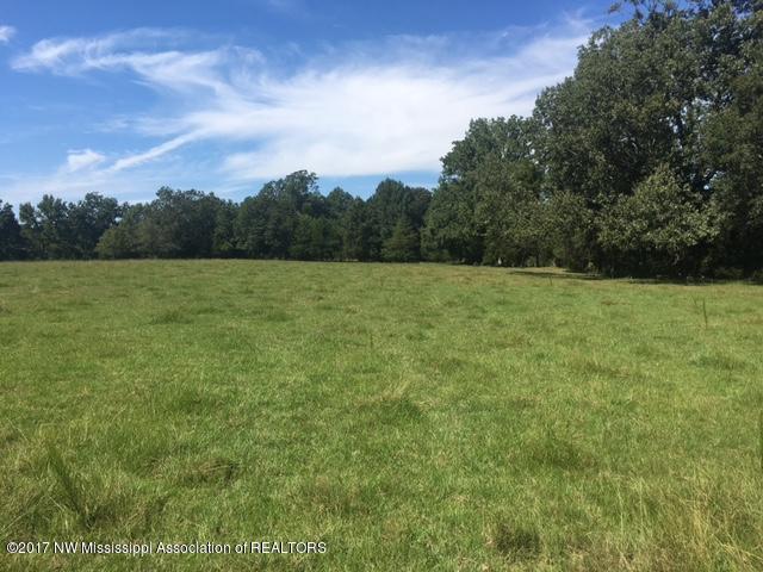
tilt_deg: -3.2
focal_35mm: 29
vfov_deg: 48.2
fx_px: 639
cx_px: 382
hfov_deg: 61.7
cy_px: 286
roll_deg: -0.4
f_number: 2.2
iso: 25
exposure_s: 1/1923
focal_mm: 4.15
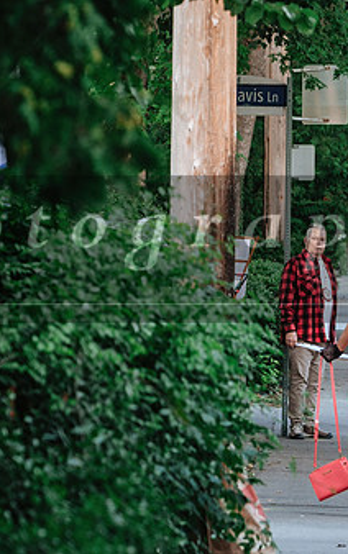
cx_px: 242
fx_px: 3648
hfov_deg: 5.5
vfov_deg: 8.7
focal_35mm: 241
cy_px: 302
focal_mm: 74.4
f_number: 3.2
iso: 800
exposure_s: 1/400
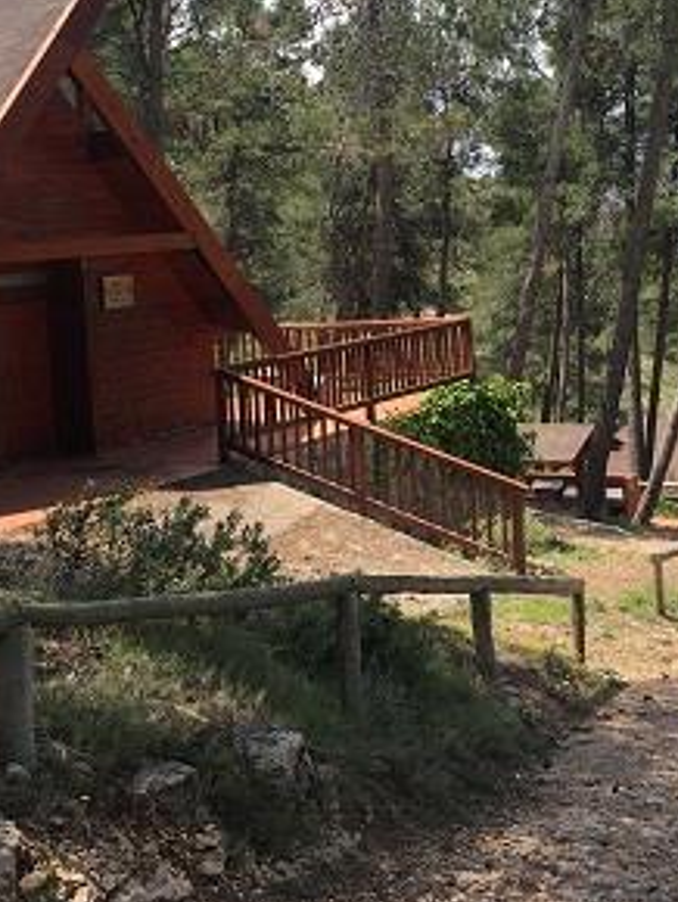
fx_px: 1565
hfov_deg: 24.4
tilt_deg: -0.6
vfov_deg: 31.6
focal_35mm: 60
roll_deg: +4.0
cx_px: 358
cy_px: 230
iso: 25
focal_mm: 4.15
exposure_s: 1/693
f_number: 2.2
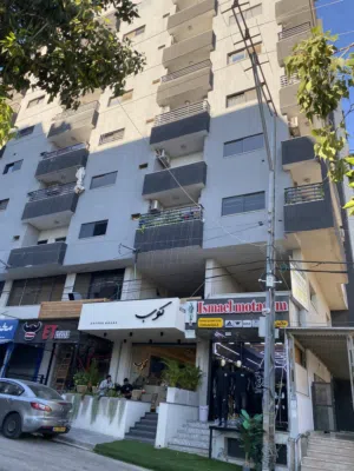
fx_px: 355
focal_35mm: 26
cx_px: 177
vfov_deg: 67.3
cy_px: 236
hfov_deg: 53.1
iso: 32
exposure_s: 1/544
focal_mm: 4.25
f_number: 1.8
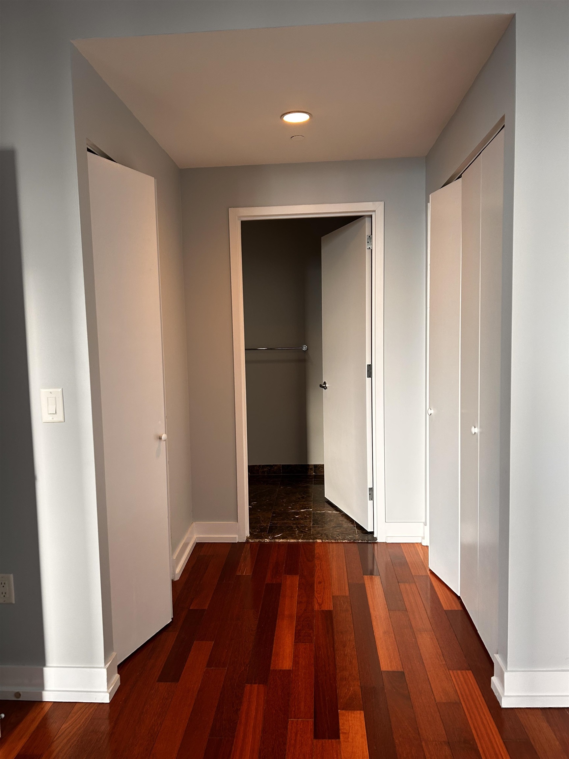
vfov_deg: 67.3
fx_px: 570
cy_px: 380
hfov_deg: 53.1
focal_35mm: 26
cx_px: 284
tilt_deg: -3.4
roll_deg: +2.1
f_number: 1.5
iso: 80
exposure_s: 1/121
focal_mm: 5.7
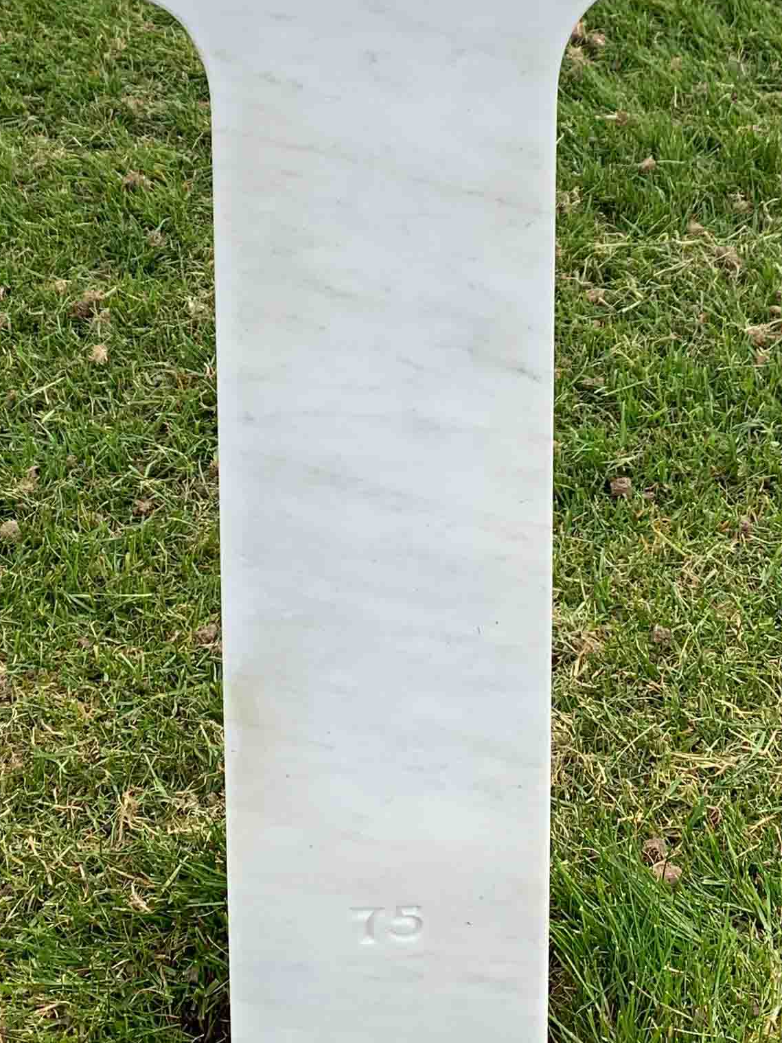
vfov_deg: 27.2
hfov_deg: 21.3
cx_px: 336
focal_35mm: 69
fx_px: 2079
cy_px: 104
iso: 25
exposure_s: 1/842
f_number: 1.8
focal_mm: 4.25
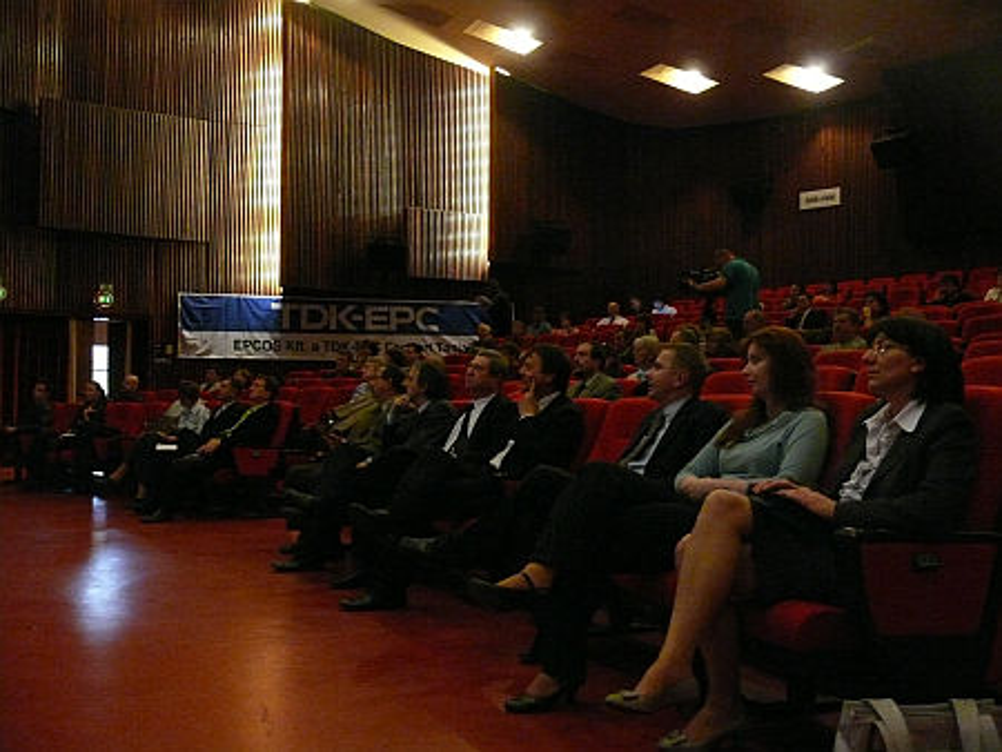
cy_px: 376
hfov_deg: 52.6
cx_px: 501
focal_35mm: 35
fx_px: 1014
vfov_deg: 40.7
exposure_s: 1/15
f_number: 2.8
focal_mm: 7.4
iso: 800
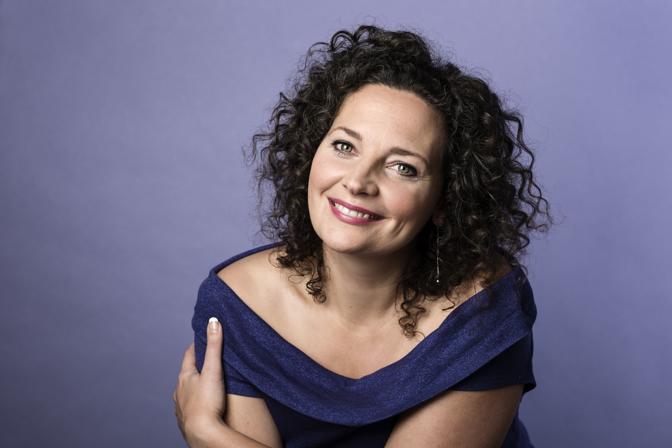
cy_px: 224
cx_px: 336
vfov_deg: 16.1
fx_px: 1587
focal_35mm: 85
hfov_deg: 23.9
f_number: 6.3
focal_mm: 85
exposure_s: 1/125
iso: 64
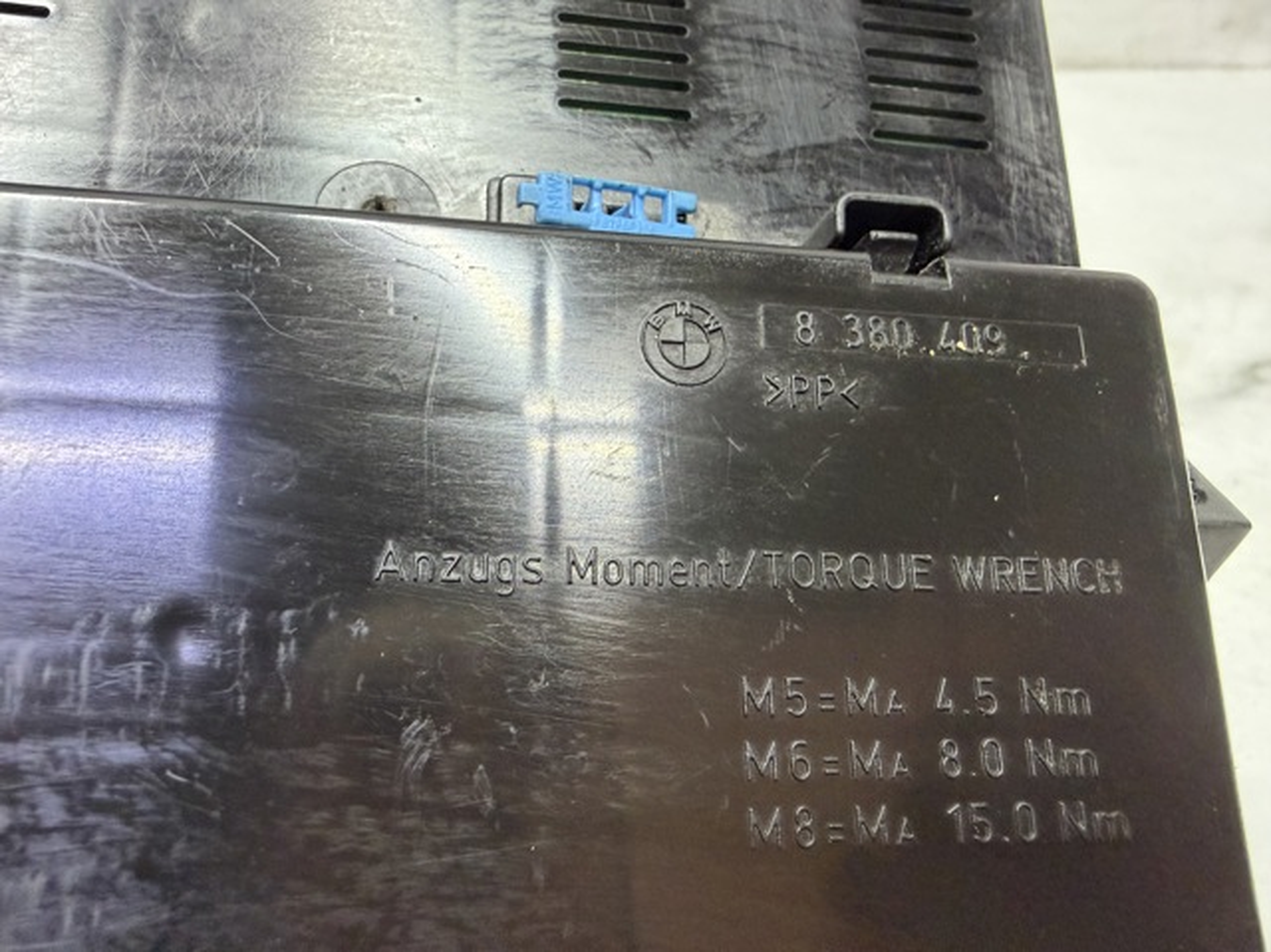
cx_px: 636
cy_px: 476
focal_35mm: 24
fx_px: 881
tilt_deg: -38.0
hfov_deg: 71.6
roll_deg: -0.6
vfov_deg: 56.8
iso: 500
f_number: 2.2
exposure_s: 1/60
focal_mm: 2.22
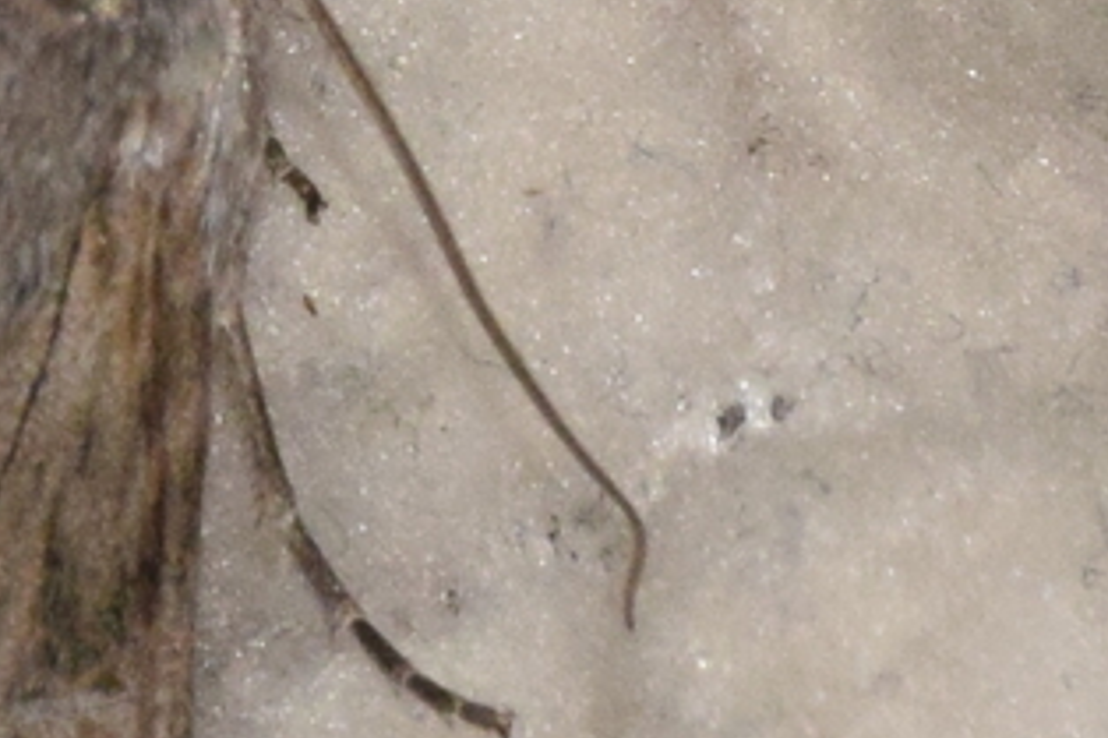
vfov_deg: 2.5
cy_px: 604
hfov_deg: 3.7
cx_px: -56
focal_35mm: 560
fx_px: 17226
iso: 1250
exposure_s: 1/160
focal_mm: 122
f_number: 16
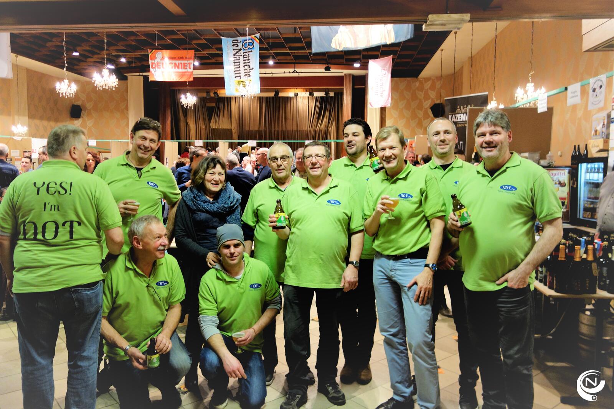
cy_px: 204
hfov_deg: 65.5
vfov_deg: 46.4
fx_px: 478
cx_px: 307
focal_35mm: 28
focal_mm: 10.4
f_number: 1.8
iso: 320
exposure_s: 1/30
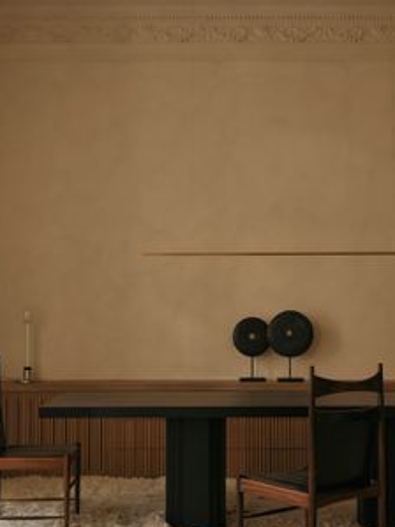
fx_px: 761
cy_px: 309
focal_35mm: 50
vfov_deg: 38.1
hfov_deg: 29.1
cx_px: 193
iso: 100
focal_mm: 49.1
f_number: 13
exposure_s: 1.3
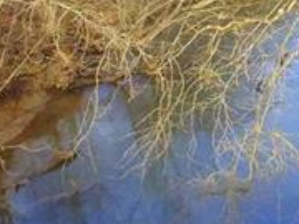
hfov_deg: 17.3
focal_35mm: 106
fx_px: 916
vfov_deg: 13.8
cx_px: 399
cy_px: 23
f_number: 10
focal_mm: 5
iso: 400
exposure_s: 1/125
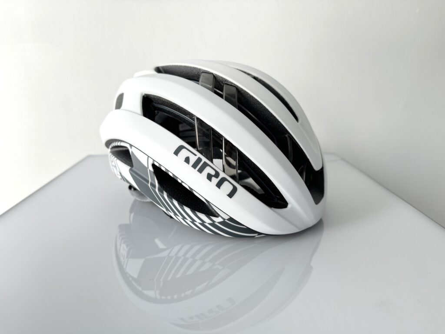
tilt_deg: -16.1
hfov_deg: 71.6
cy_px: 167
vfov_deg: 56.8
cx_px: 222
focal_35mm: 24
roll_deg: -0.5
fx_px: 309
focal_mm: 6.76
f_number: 1.78
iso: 80
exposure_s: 1/121
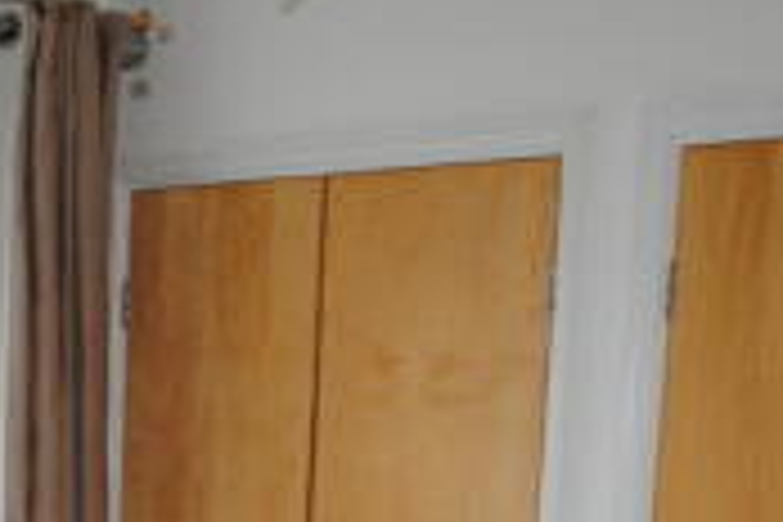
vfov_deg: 12.3
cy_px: 970
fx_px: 2197
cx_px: -61
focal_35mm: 101
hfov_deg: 19.4
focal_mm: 18
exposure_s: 1/60
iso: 200
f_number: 3.5
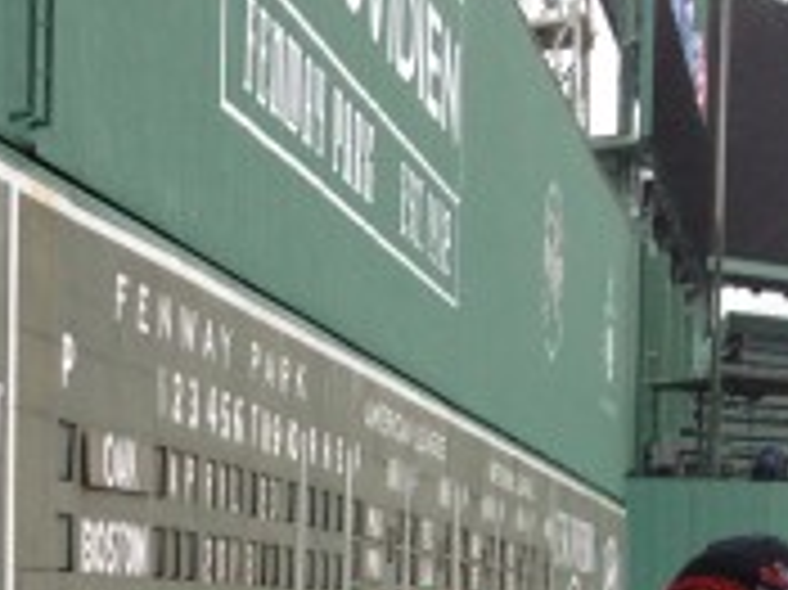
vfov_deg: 13.6
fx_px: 2389
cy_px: 732
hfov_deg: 17.2
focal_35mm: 105
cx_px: -347
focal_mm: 4.28
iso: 64
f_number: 2.4
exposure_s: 1/120
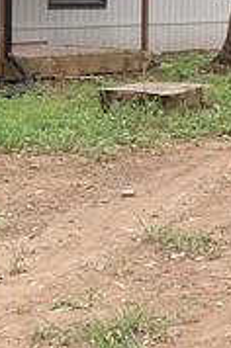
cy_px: 37
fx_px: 1391
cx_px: 37
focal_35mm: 144
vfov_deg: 14.1
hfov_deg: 9.5
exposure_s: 1/77
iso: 100
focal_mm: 4.3
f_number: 3.2
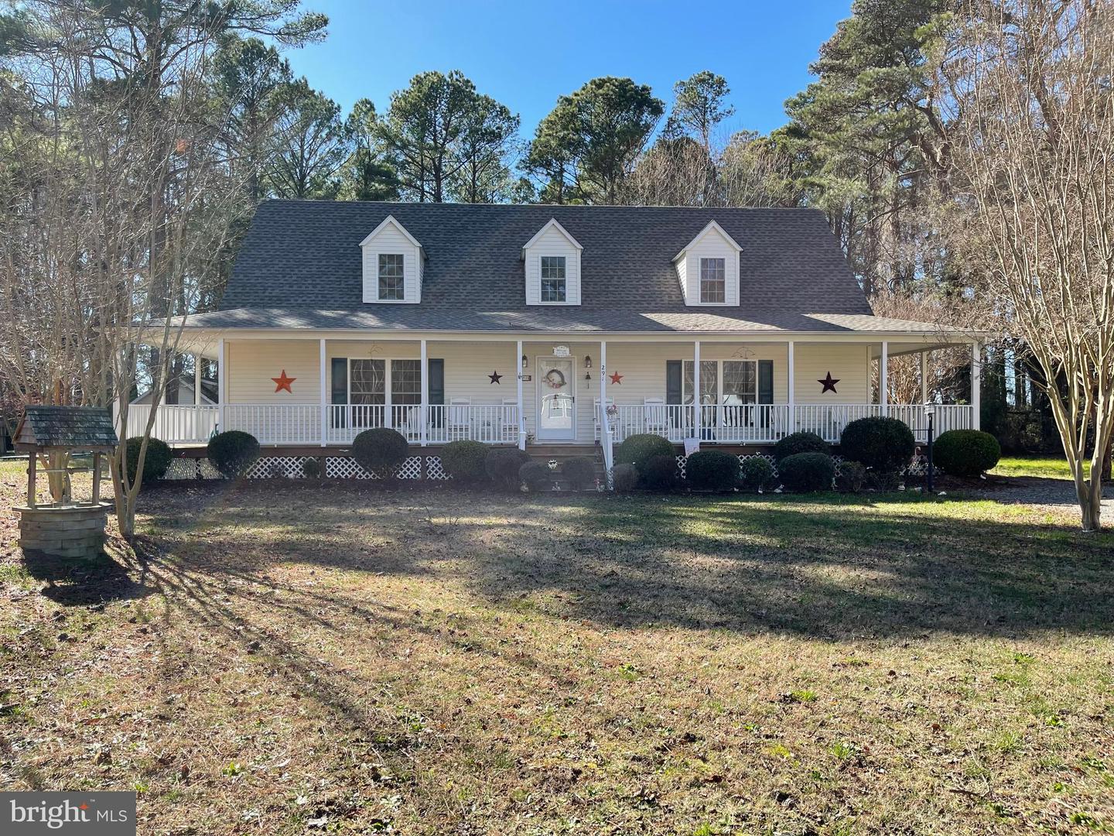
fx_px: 805
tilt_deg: -0.4
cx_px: 557
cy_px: 418
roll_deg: +0.1
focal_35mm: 25
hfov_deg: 69.4
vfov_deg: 54.9
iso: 32
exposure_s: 1/848
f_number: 1.6
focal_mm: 5.1
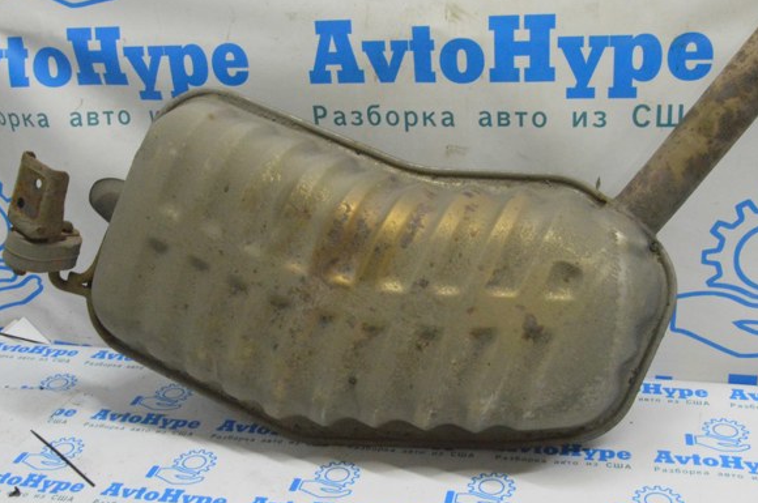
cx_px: 375
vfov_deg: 31.1
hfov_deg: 45.5
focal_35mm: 43
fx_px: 904
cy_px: 249
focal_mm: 26
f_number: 20
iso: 6400
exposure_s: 1/20
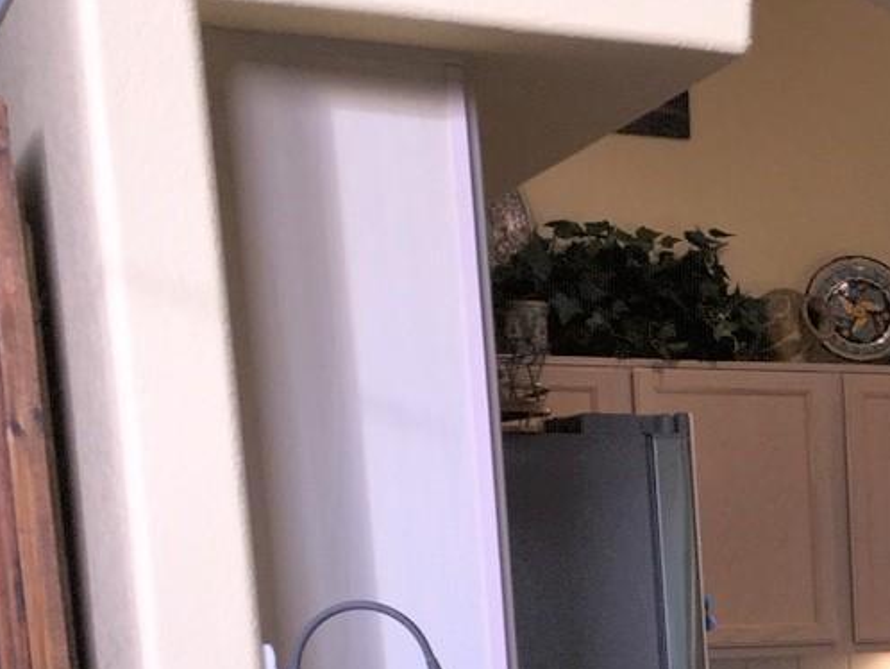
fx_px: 2444
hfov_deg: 19.0
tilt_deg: -7.1
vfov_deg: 14.8
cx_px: 1188
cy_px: 887
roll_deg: +1.7
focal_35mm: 95
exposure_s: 1/49
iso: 32
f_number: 2.2
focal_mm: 4.15
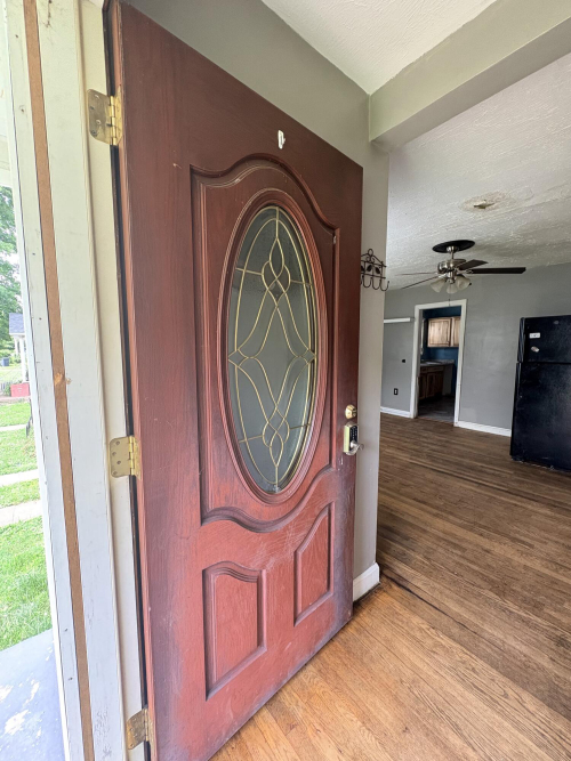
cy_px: 380
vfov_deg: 102.1
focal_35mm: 14
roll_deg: +0.0
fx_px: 308
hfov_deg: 85.7
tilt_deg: -6.3
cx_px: 286
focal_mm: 2.22
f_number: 2.2
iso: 250
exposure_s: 1/72
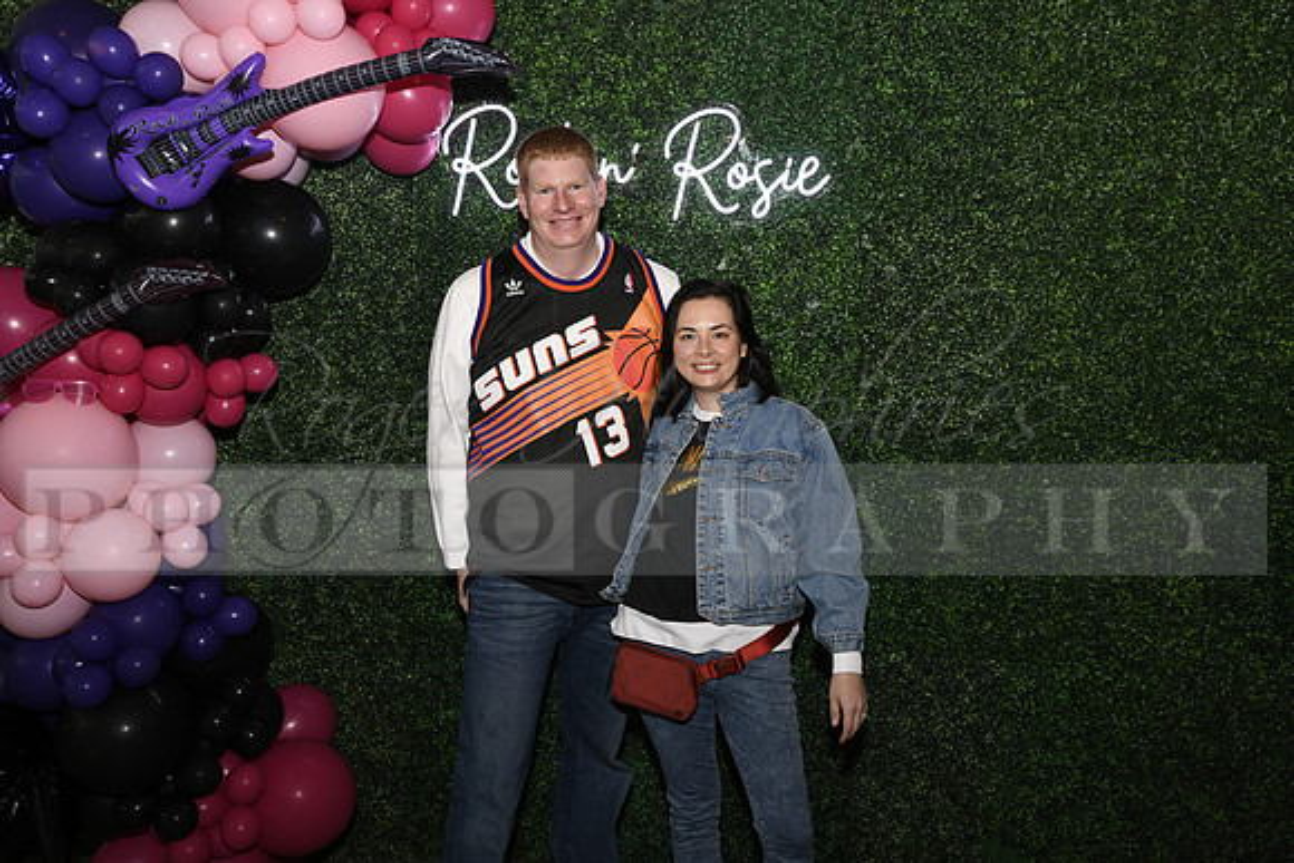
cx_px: 647
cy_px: 432
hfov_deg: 60.3
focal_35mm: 31
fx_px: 1114
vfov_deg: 42.3
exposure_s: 1/60
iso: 500
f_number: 6.3
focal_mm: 31
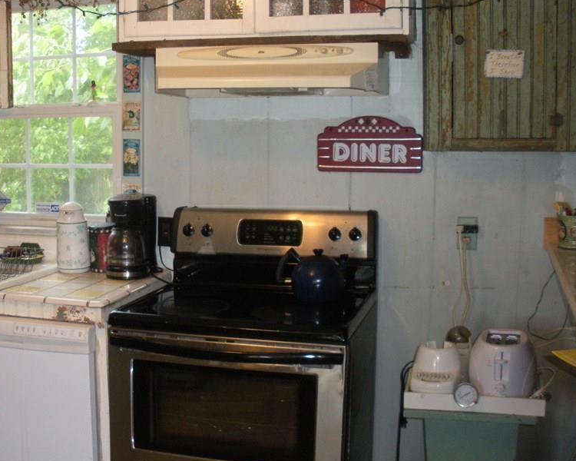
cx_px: 190
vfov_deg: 31.4
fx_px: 818
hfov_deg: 38.3
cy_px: 207
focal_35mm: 48
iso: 284
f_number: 3.5
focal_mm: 6.3
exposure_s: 1/30
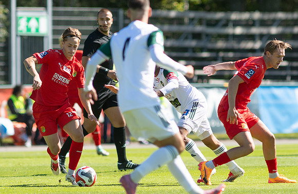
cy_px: 106
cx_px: 166
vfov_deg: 2.1
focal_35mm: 649
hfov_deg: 3.2
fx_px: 5329
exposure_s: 1/3200
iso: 220
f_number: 3.2
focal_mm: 300
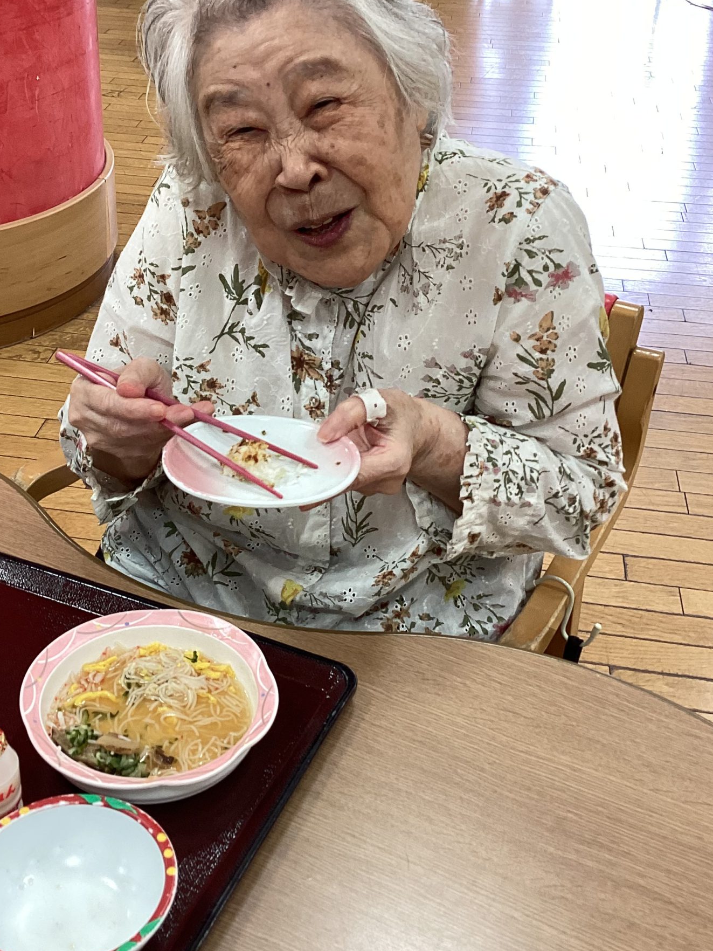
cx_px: 280
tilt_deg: -33.0
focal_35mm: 45
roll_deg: +0.0
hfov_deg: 32.1
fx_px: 1236
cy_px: 438
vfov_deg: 42.0
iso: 50
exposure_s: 1/60
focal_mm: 3.3
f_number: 2.4
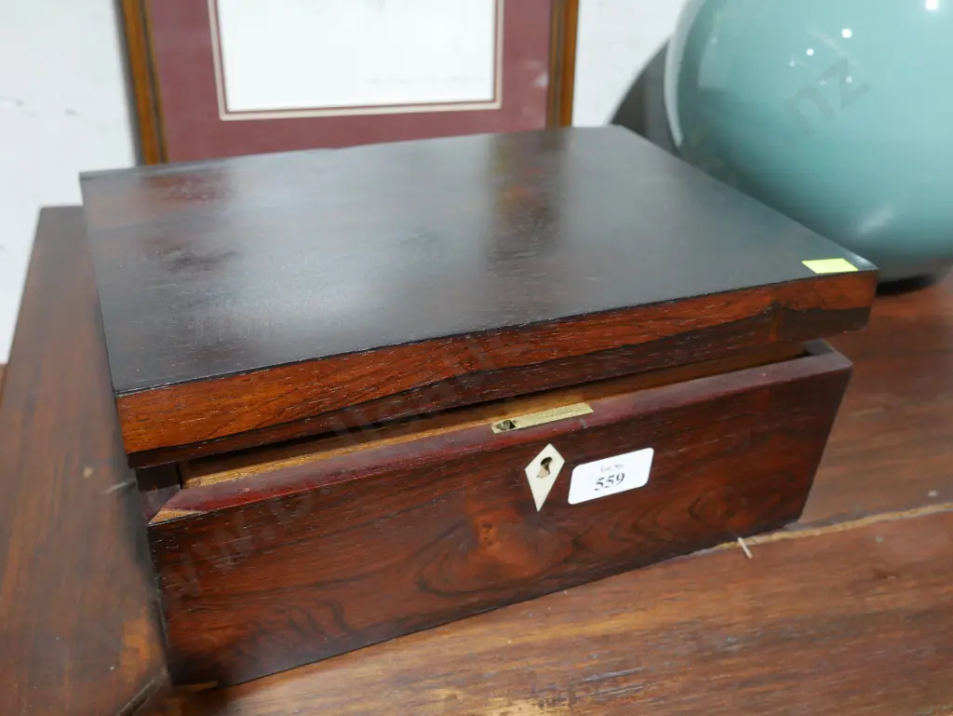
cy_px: 358
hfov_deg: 53.9
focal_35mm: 34
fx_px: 936
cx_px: 476
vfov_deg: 41.8
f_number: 4.5
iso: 1000
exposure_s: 1/60
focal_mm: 17
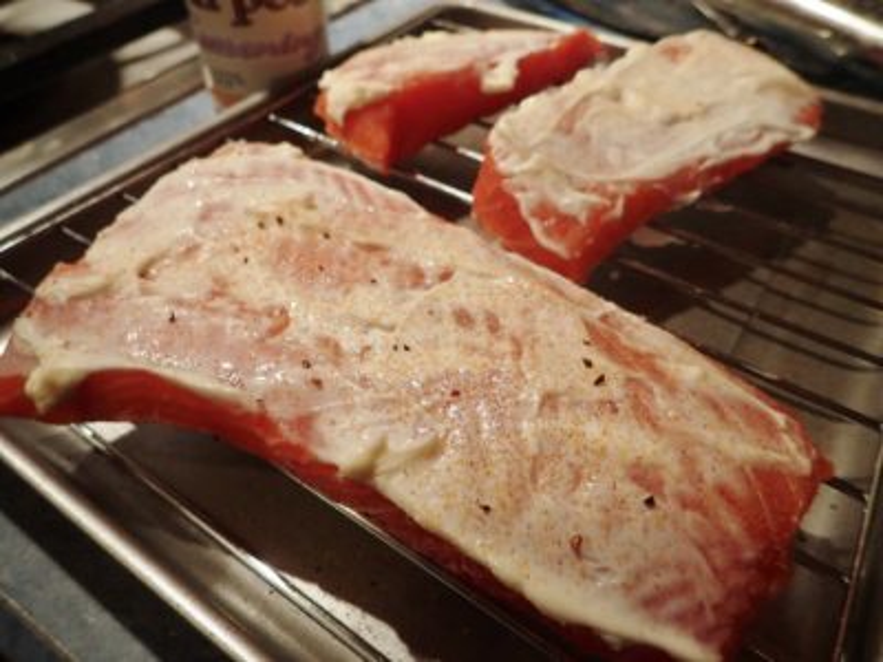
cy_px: 331
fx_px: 638
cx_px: 442
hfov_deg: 69.4
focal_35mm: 25
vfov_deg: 54.9
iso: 200
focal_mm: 4.5
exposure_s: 1/60
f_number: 2
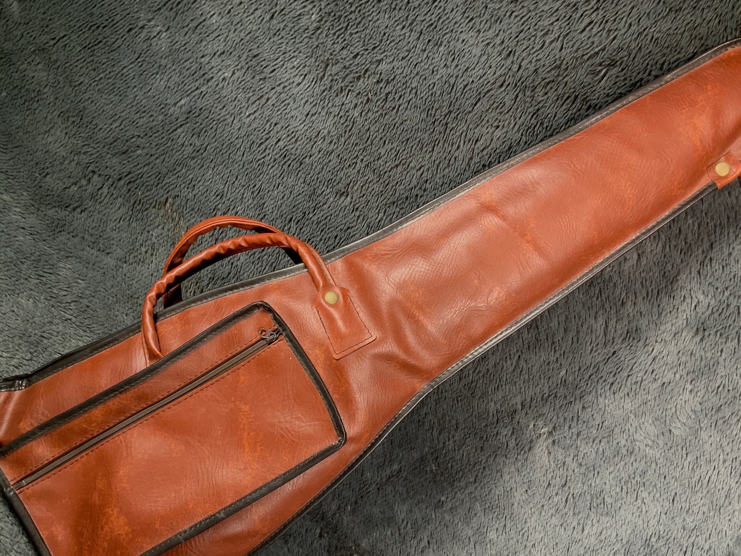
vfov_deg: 37.5
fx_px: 813
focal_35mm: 38
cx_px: 394
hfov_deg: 49.0
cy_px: 346
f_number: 1.8
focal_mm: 3
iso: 40
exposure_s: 1/104
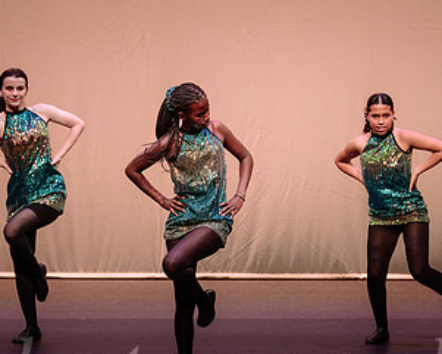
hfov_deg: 7.8
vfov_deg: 6.3
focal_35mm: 247
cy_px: 199
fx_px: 3232
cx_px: 165
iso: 1250
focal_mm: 120
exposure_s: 1/400
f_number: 3.5
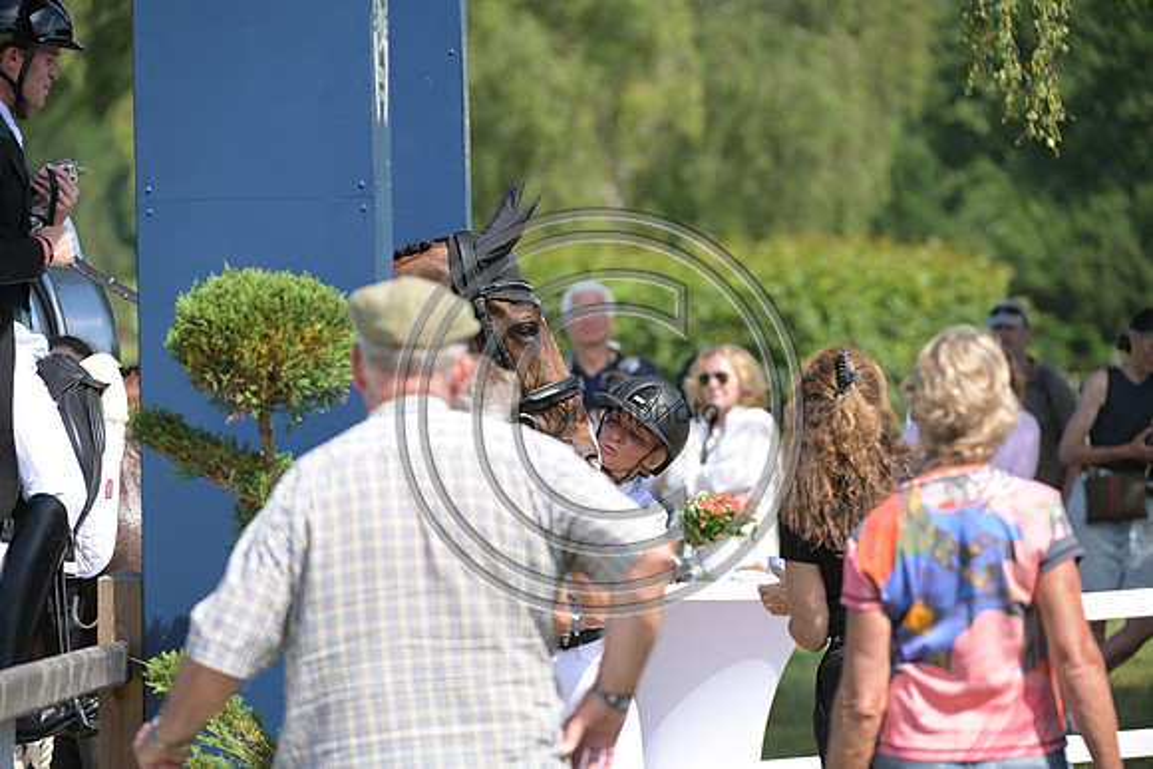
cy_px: 384
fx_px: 6727
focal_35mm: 210
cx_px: 576
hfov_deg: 9.8
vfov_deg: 6.5
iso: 400
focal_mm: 210
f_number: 5
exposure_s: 1/1250
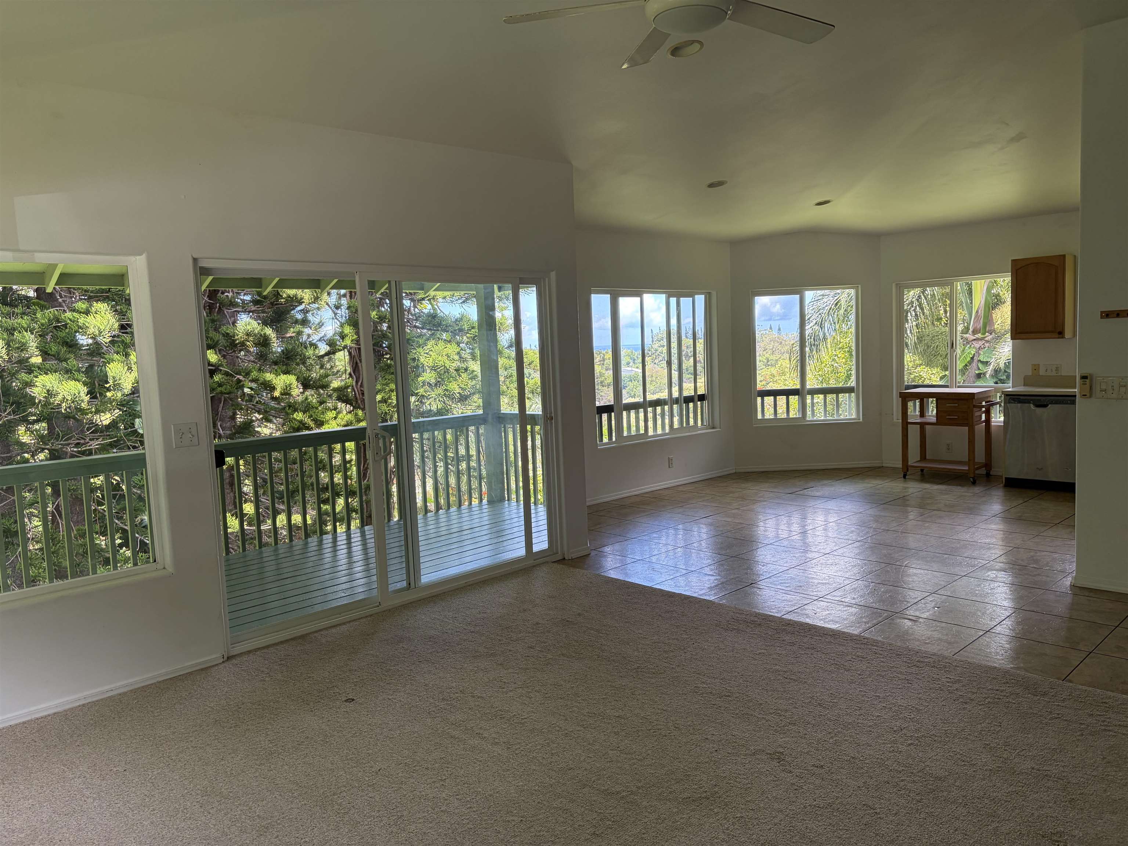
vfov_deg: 53.1
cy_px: 423
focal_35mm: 26
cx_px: 564
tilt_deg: -4.3
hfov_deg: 67.3
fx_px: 847
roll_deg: +2.7
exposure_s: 1/213
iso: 80
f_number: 1.6
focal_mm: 5.96
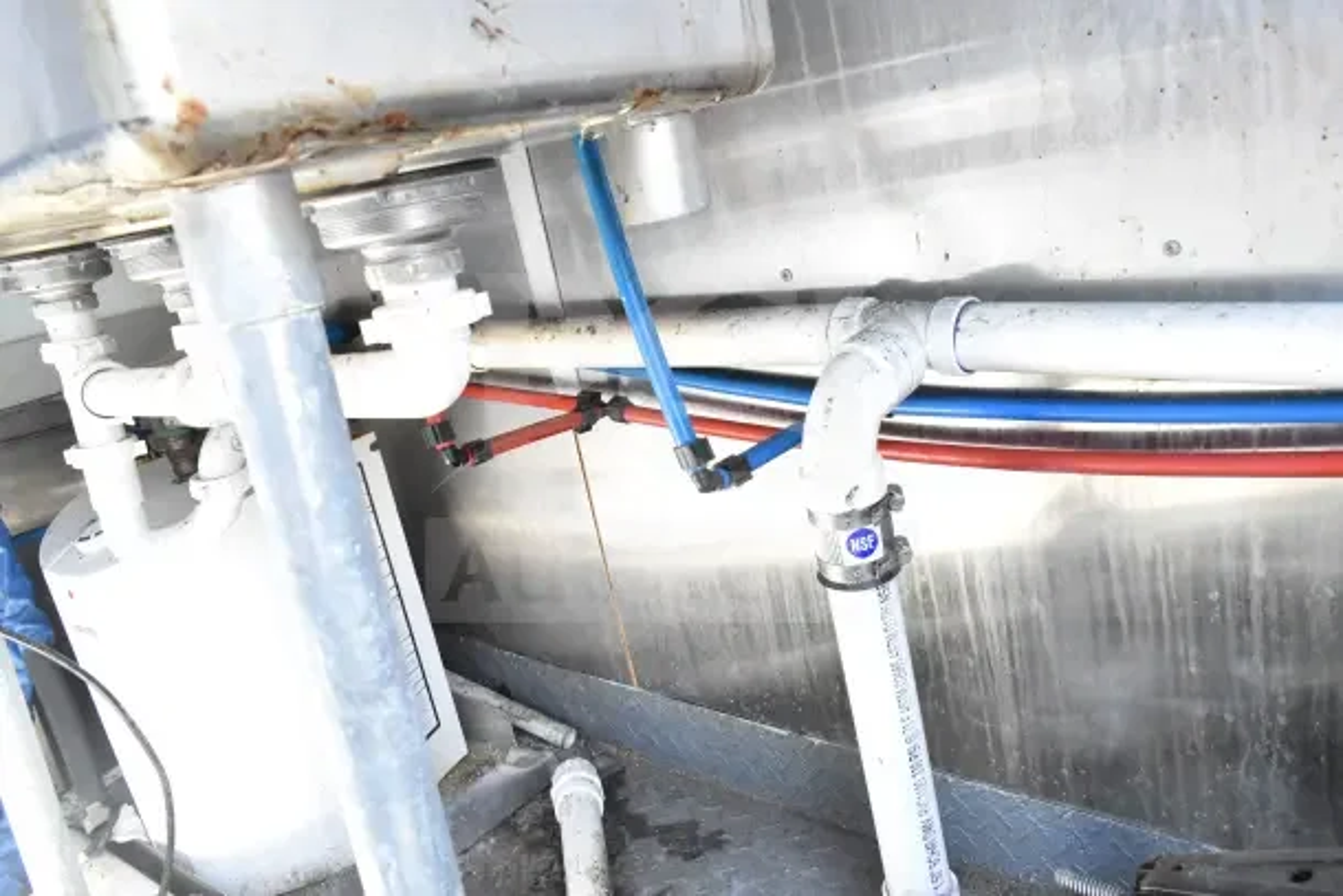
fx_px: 1119
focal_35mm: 30
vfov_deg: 43.6
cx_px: 672
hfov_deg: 61.9
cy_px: 448
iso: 6400
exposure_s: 1/200
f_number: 8
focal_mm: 20
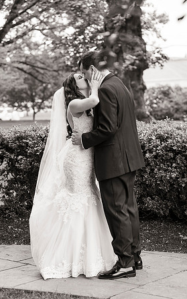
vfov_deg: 25.2
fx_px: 669
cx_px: 92
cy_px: 150
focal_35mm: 82
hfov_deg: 15.9
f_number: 3.5
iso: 200
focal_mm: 80
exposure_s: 1/320
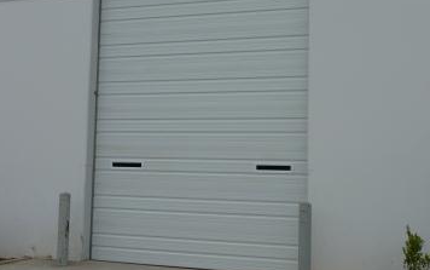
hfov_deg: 34.0
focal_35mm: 60
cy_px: 110
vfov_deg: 21.6
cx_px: 227
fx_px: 704
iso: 100
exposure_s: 1/500
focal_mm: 8
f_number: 5
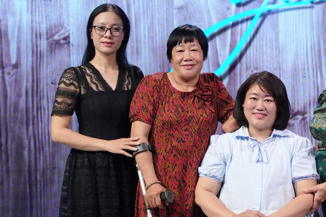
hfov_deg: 11.7
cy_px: 137
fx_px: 1585
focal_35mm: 175
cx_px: 265
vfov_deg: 7.8
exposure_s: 1/200
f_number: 2.8
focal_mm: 70
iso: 1600
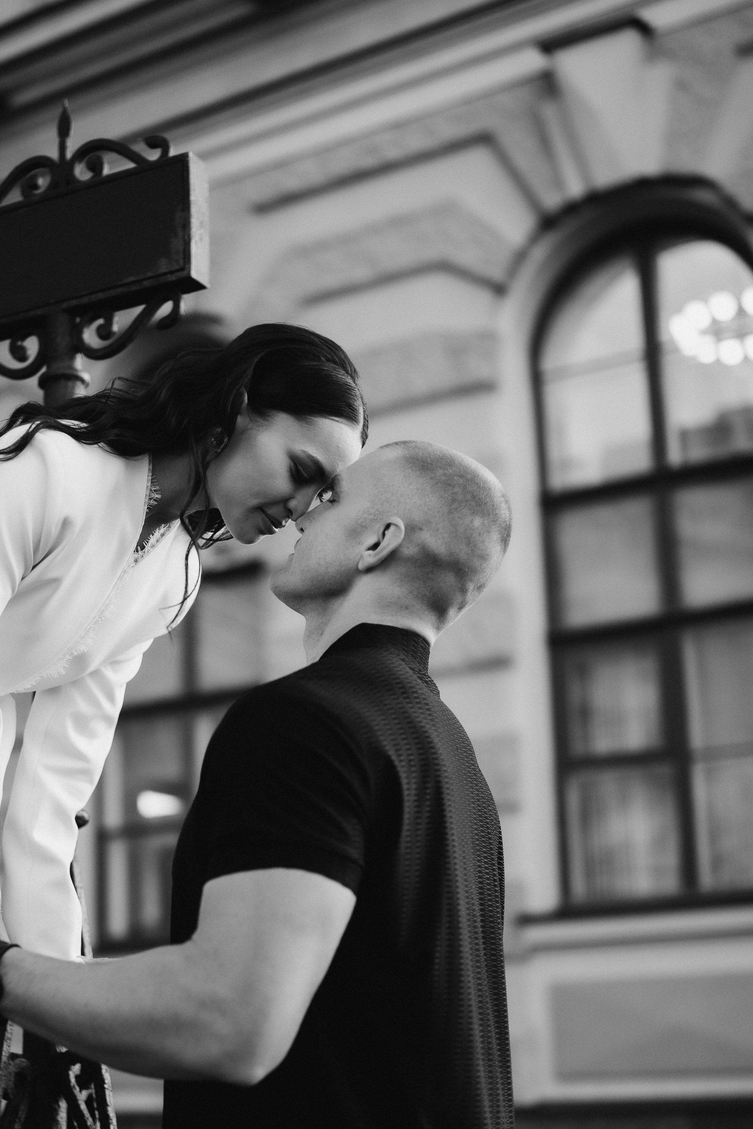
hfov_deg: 23.2
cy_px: 668
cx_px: 199
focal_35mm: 58
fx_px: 1819
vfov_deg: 34.4
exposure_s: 1/320
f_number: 1.2
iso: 100
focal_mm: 35
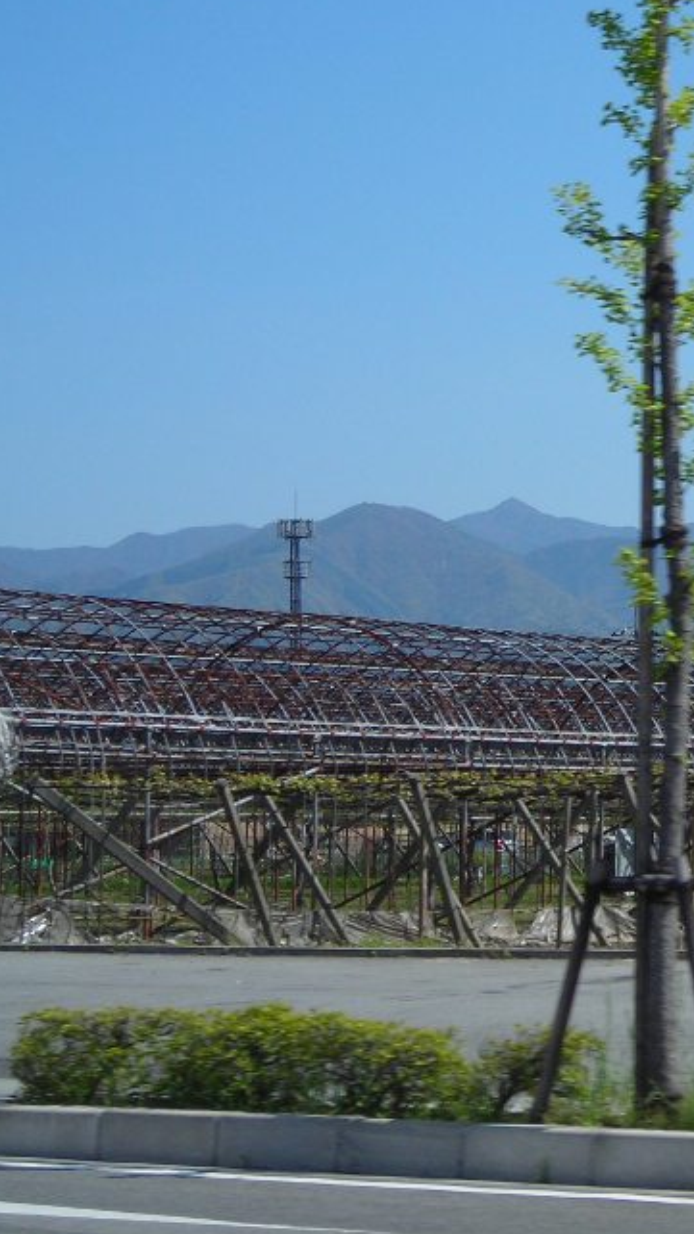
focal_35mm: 113
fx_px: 3698
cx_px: 913
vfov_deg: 18.9
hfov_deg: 10.5
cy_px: 532
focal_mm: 10.8
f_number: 3.9
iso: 50
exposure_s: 1/442
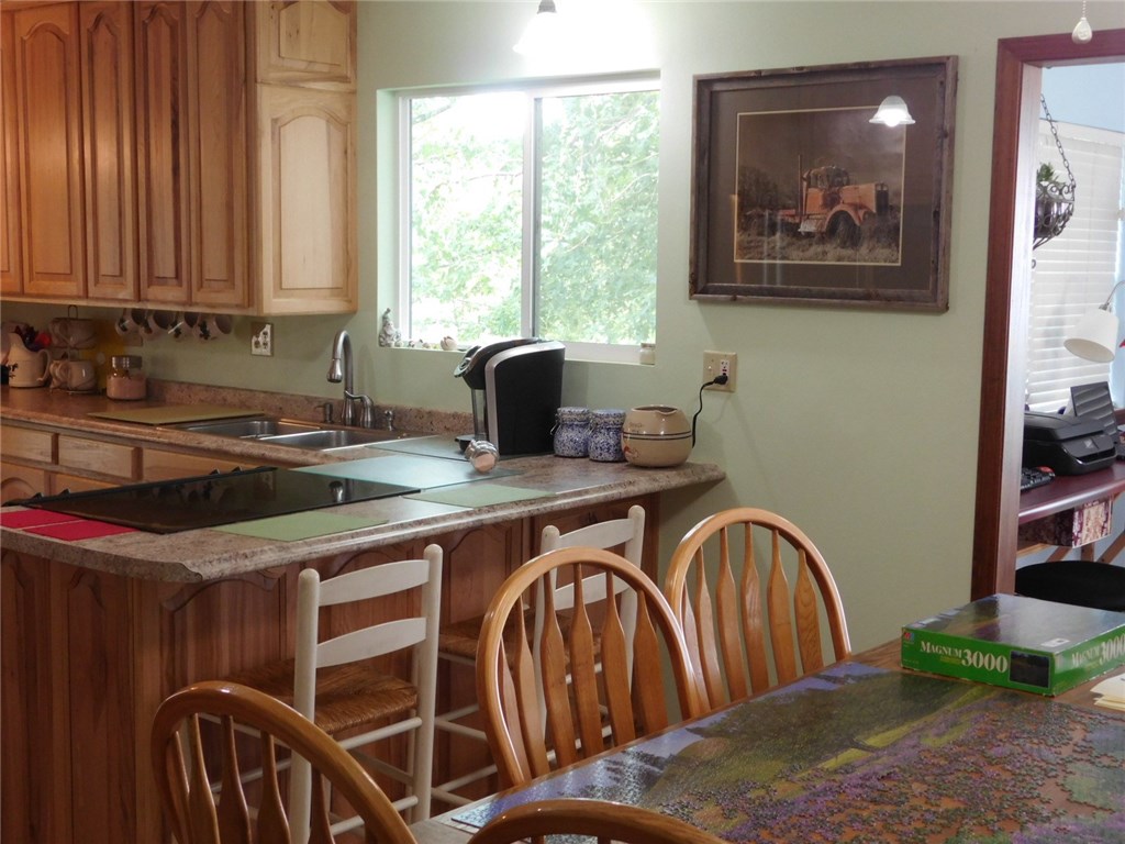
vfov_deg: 32.2
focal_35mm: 45
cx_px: 562
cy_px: 422
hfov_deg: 42.1
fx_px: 1462
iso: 280
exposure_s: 1/30
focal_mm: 8
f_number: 3.7
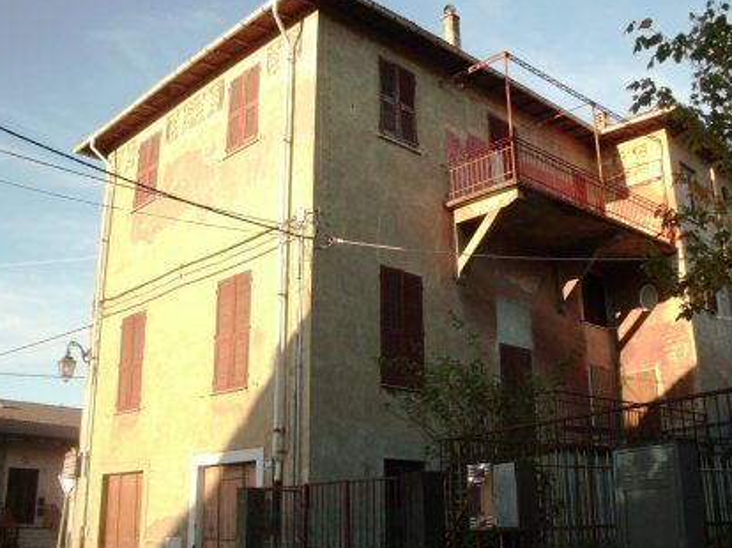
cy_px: 260
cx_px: 348
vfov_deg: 36.8
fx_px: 824
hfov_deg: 47.9
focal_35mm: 39
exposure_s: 1/1000
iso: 200
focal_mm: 6.3
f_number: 2.9
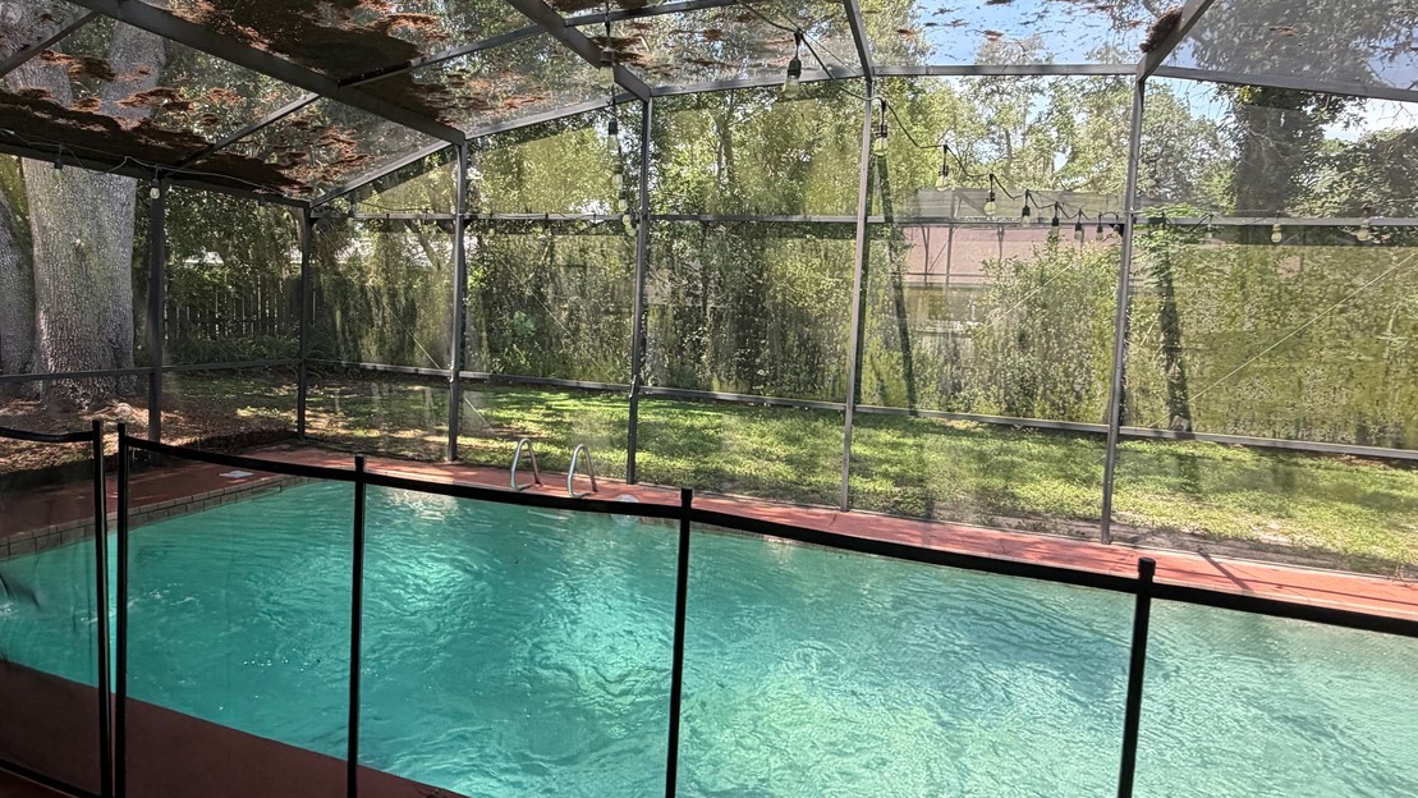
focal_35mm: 22
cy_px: 353
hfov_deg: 80.9
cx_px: 632
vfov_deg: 51.4
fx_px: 827
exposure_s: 1/203
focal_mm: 2.22
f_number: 2.2
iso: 40
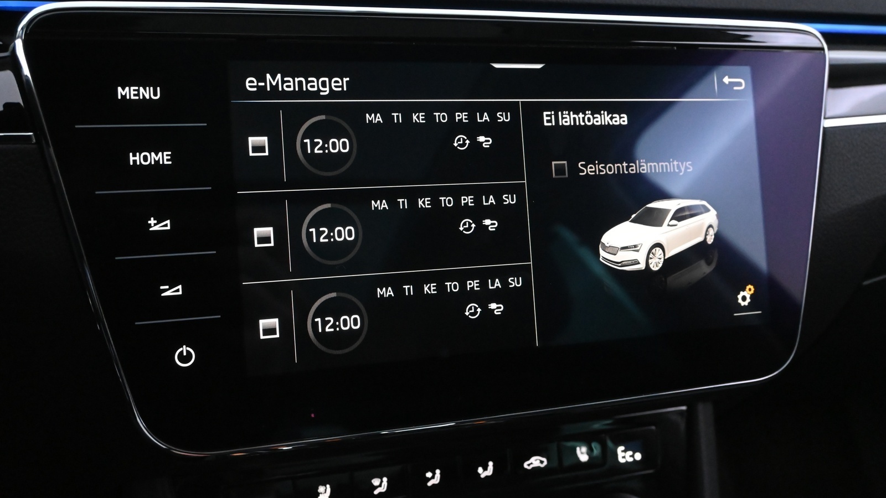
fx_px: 822
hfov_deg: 56.6
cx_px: 439
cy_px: 225
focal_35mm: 35
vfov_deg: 33.7
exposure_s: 1/30
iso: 6400
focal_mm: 22
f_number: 5.6
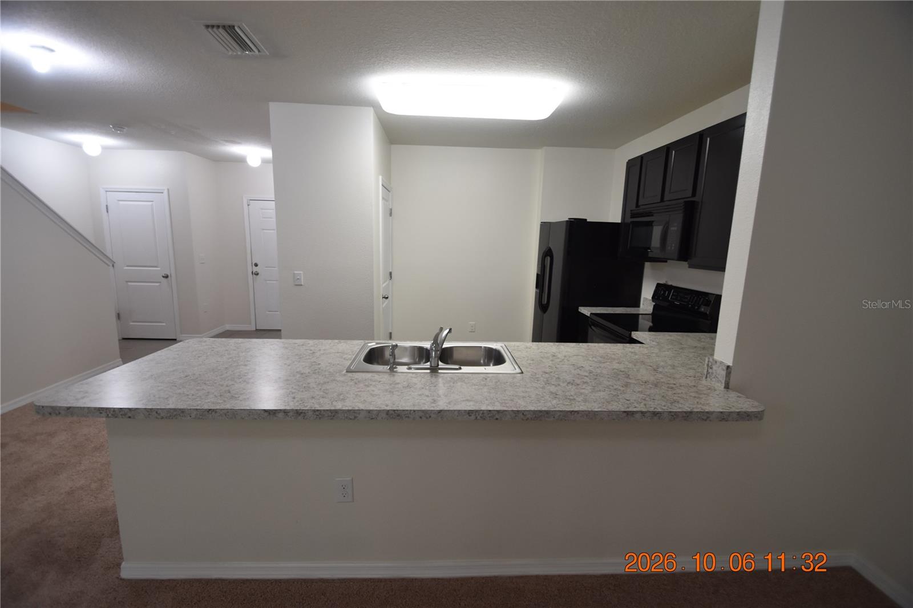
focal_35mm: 15
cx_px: 456
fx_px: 380
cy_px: 304
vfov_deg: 77.3
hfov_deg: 100.4
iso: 800
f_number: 3.5
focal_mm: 10
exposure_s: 1/60
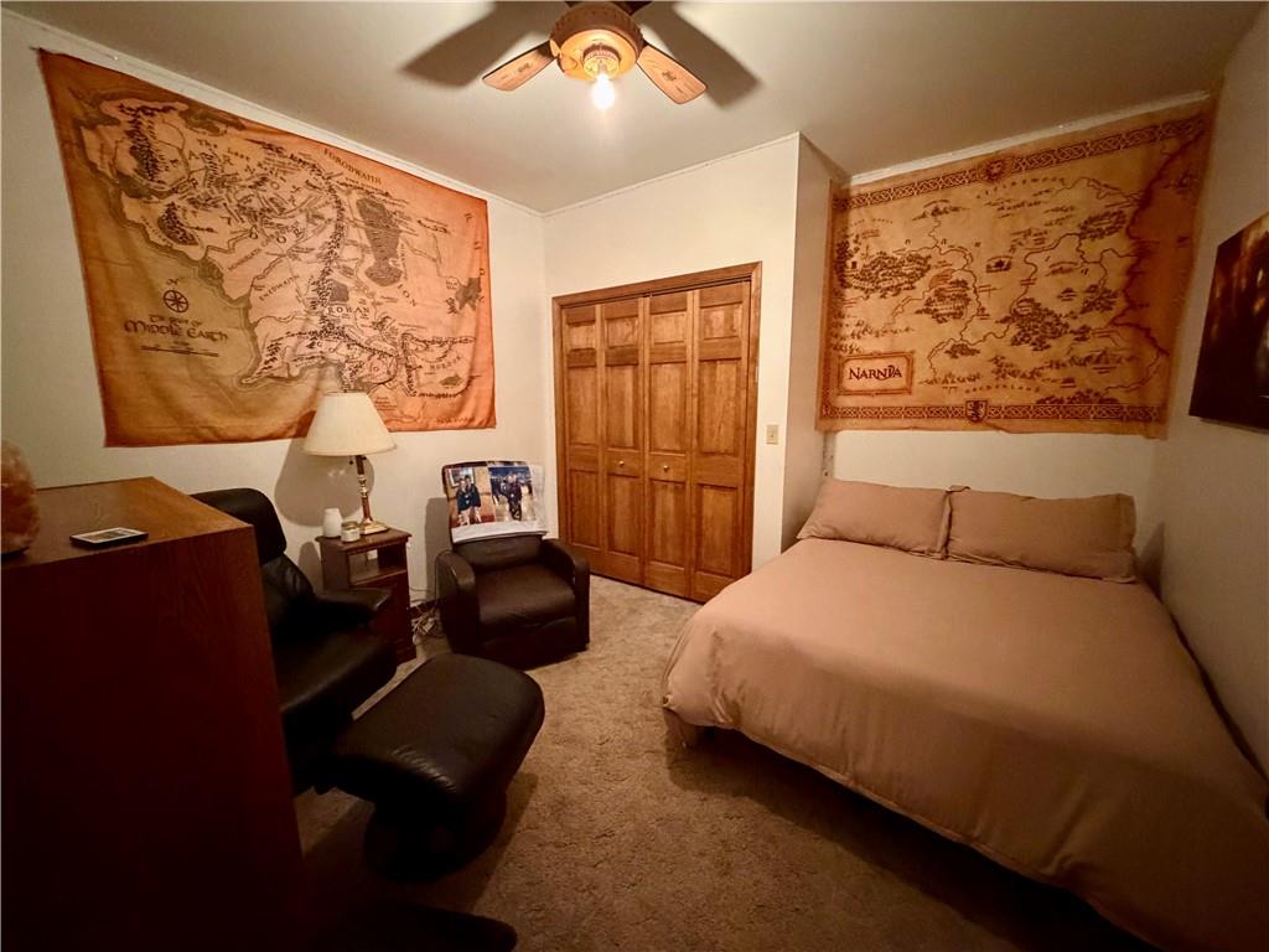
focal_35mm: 14
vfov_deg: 85.7
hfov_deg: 102.1
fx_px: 513
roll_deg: +1.4
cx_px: 634
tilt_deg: -9.6
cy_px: 476
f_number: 2.2
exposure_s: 1/30
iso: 1250
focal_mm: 2.22
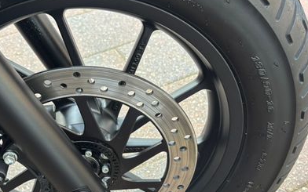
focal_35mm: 45
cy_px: 114
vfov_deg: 28.5
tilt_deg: -49.5
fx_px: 378
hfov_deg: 43.2
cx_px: 85
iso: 125
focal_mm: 5.96
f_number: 1.6
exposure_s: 1/121
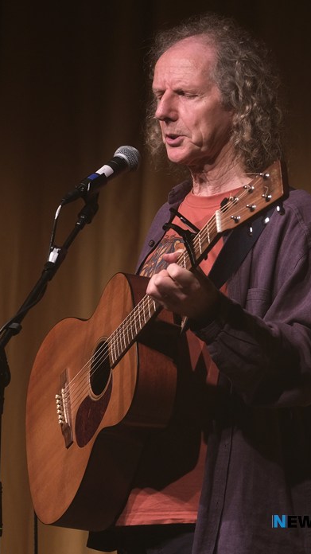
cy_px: 278
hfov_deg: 6.9
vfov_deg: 12.3
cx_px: 184
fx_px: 2568
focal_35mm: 175
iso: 800
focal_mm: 110.6
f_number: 2.8
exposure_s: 1/125
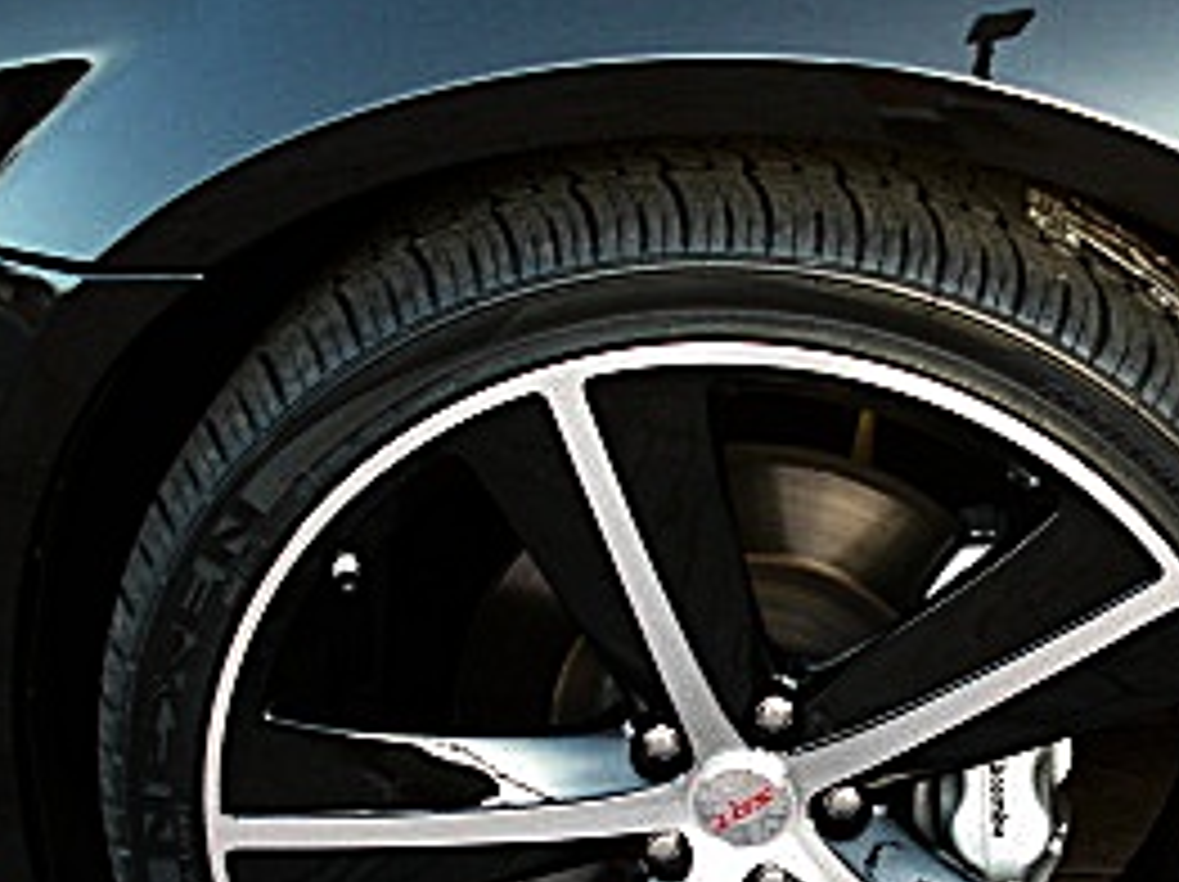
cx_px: 958
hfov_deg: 22.0
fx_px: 2994
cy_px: 634
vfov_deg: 16.7
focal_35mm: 88
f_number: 2.8
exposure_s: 1/60
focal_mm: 6.3
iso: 200
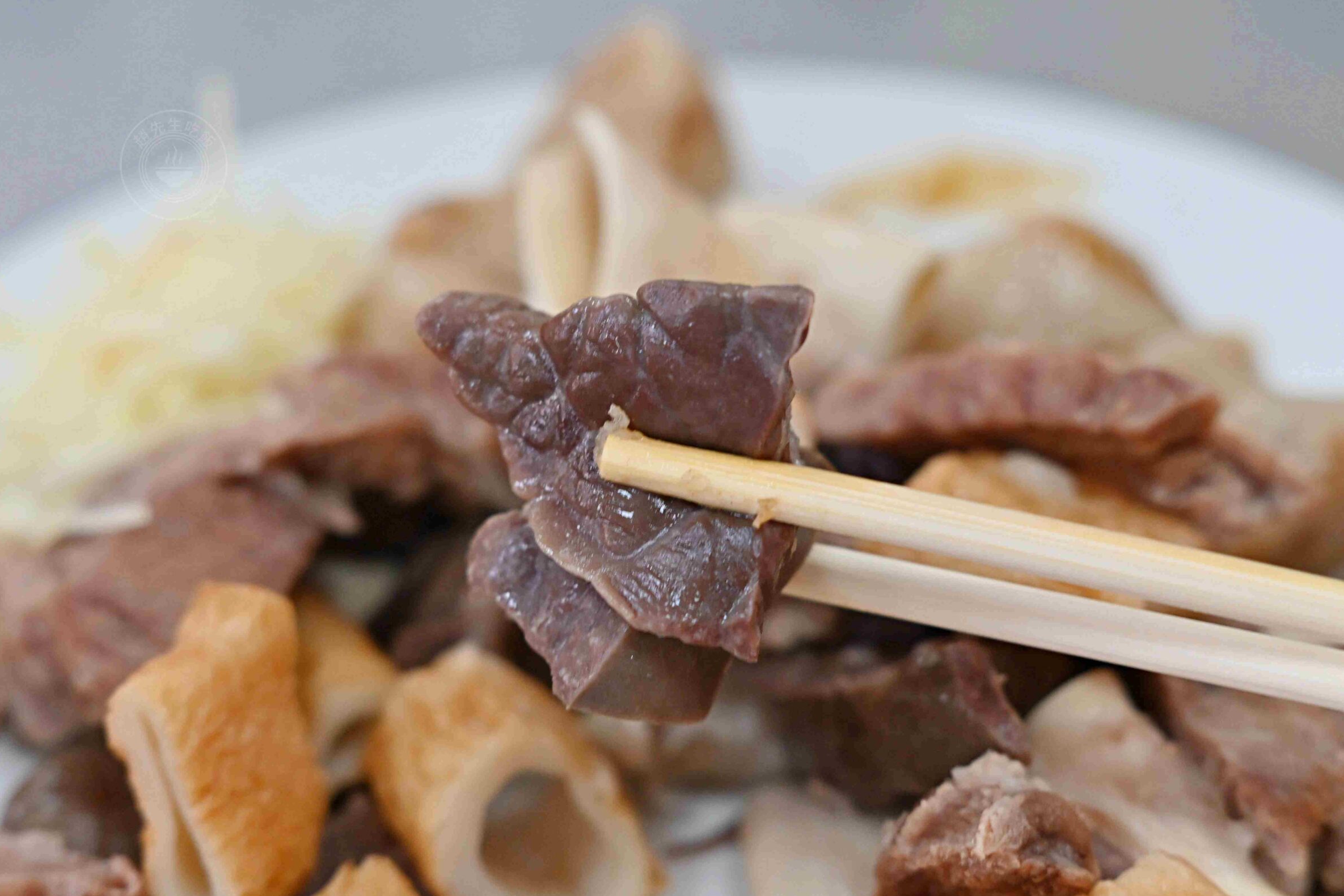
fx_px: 3024
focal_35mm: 81
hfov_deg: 25.1
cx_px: 698
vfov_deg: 16.9
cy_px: 475
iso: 900
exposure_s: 1/200
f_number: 3.2
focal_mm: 50
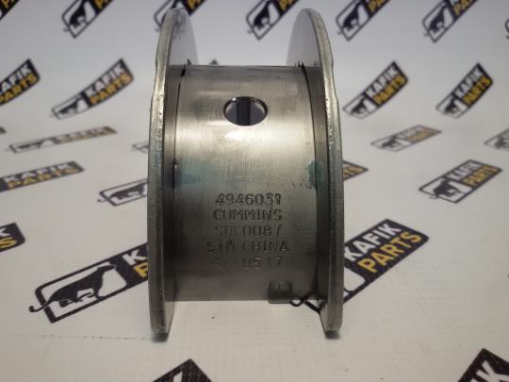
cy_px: 191
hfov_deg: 58.4
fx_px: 456
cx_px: 254
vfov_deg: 45.4
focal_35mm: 31
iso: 40
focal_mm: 2.93
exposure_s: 1/33
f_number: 2.4
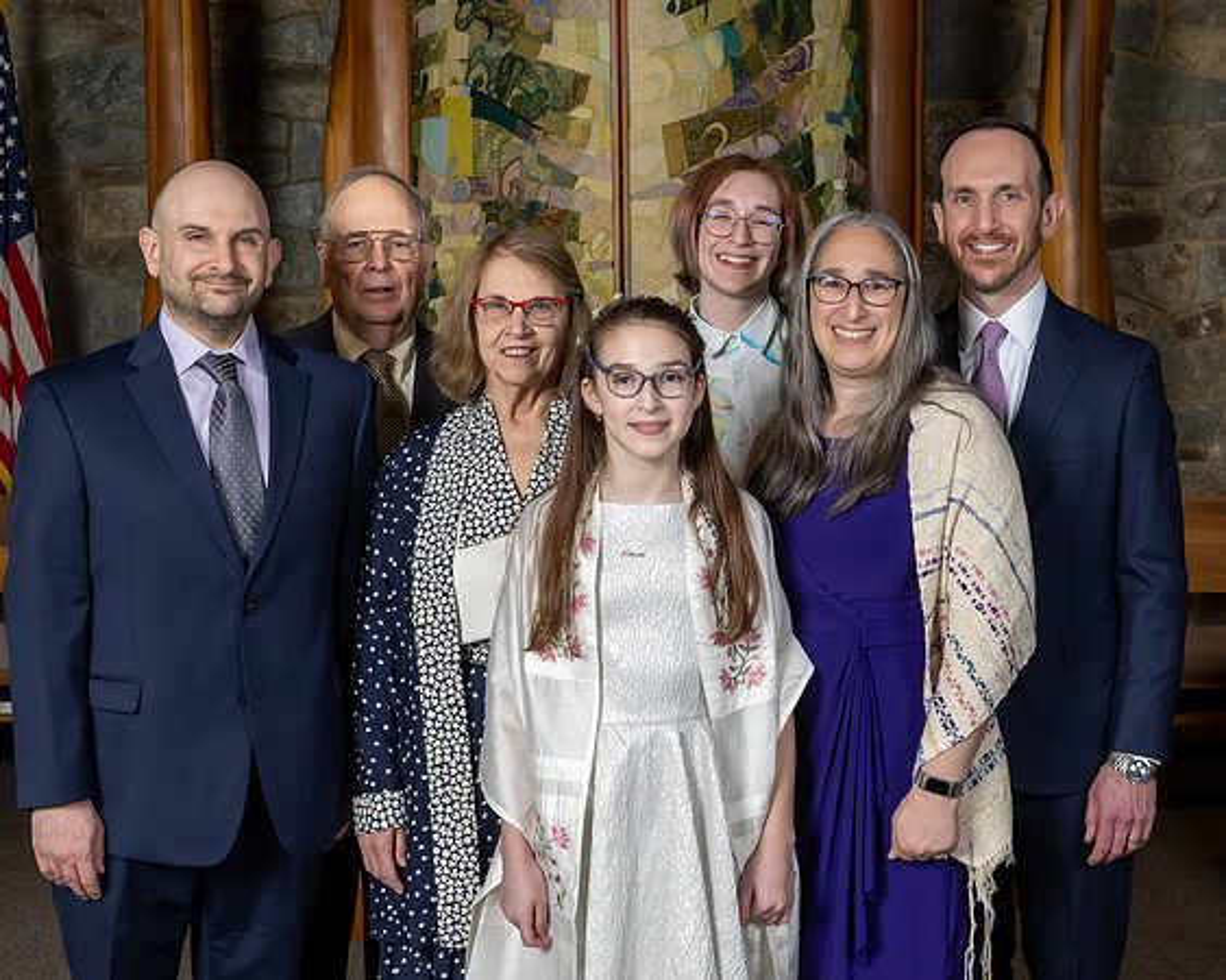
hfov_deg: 32.9
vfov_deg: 26.5
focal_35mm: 57
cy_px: 491
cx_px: 680
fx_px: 2077
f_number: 9
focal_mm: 32
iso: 640
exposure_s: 1/200
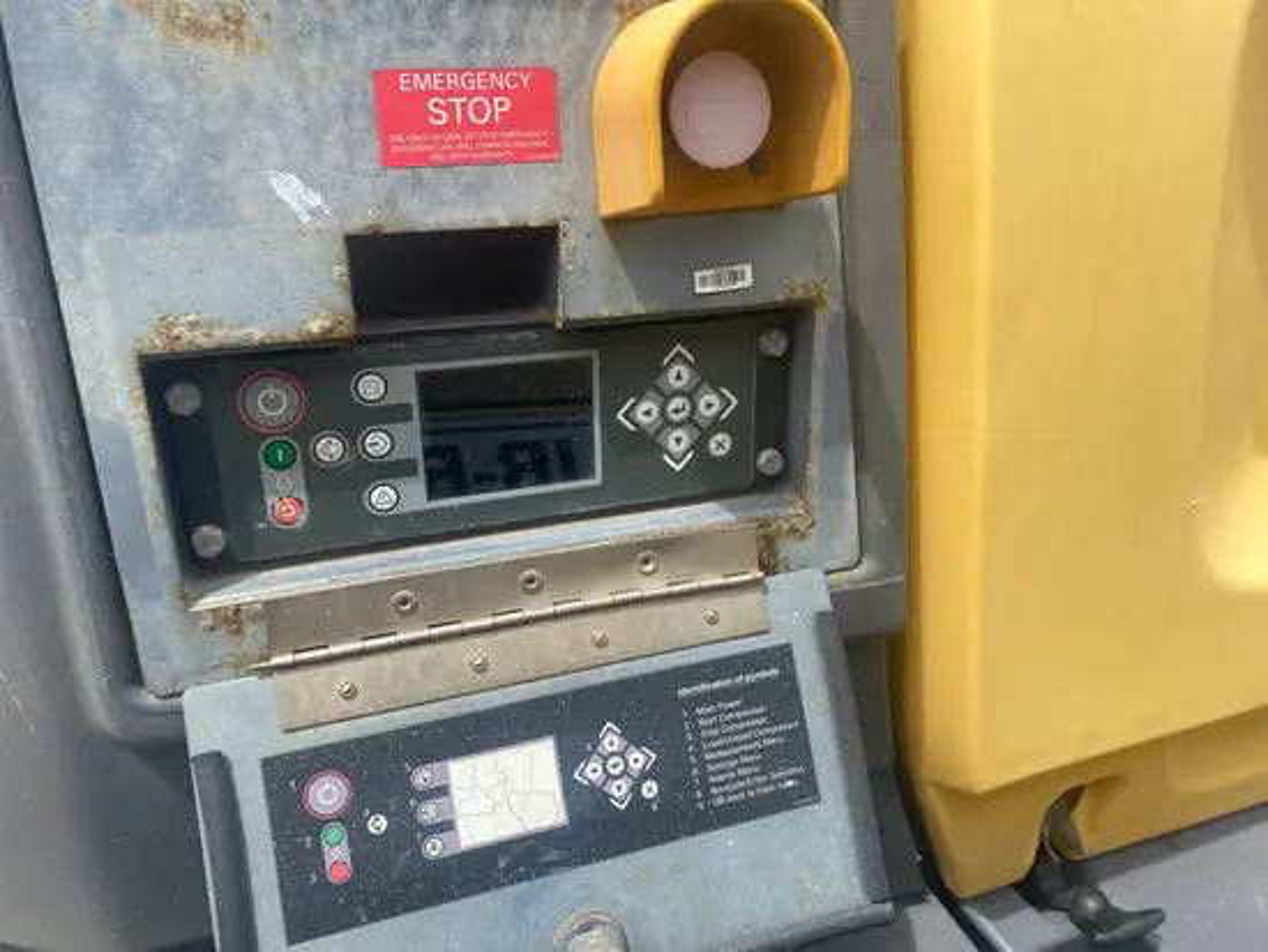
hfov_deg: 67.3
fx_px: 953
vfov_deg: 53.1
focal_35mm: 26
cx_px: 634
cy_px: 476
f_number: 1.8
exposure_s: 1/1653
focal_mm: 4.25
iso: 32
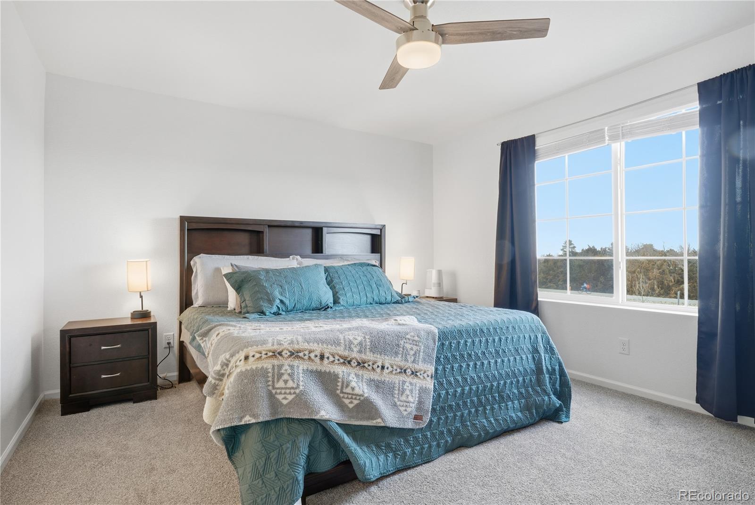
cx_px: 378
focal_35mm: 17
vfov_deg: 70.5
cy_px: 252
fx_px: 357
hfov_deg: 93.2
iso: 500
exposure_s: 1/30
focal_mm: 17
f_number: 8
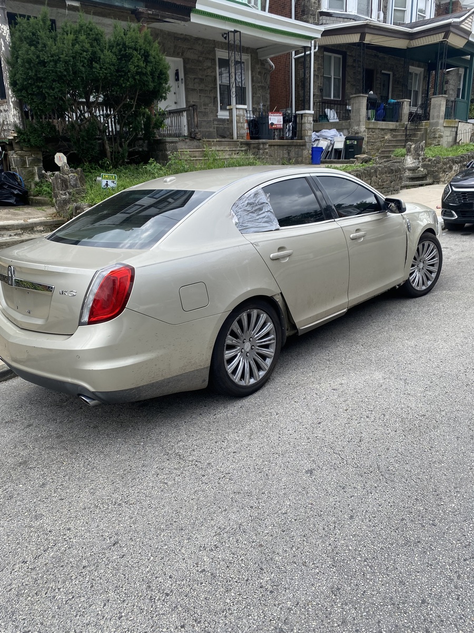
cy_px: 316
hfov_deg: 53.1
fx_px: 475
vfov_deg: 67.3
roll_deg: +4.2
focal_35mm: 26
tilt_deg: -17.9
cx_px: 237
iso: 32
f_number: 1.8
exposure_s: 1/890
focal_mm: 4.25
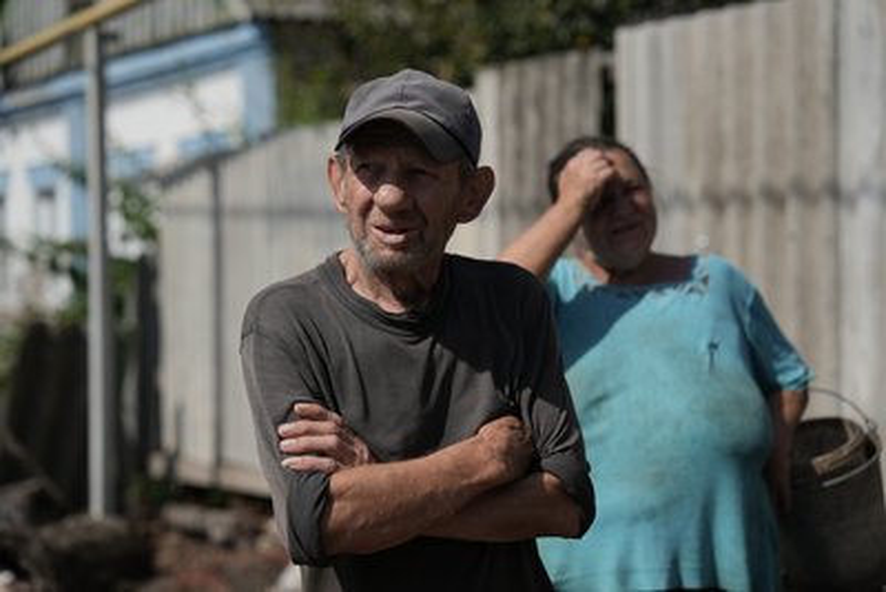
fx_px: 1723
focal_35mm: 70
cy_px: 296
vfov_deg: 19.5
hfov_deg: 28.8
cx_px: 443
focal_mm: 70
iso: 125
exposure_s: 1/250
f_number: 2.8
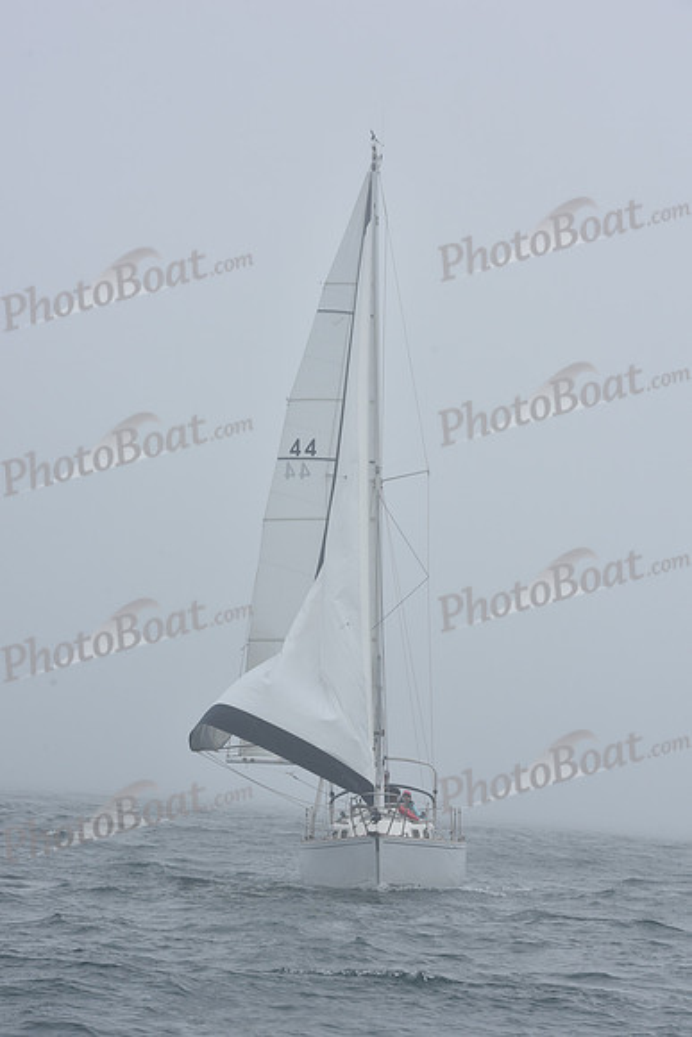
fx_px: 2824
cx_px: 346
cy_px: 518
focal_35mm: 98
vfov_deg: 20.8
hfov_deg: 14.0
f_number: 10
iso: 250
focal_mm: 98
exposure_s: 1/800
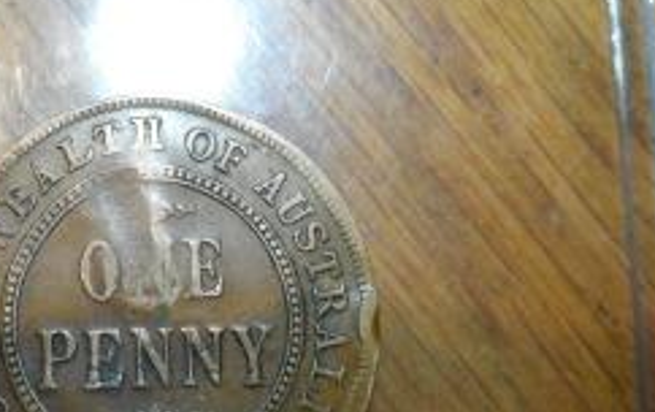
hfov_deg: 41.6
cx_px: 179
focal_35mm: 47
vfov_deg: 27.4
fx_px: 840
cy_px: 263
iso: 240
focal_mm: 4
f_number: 3.2
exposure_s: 1/30
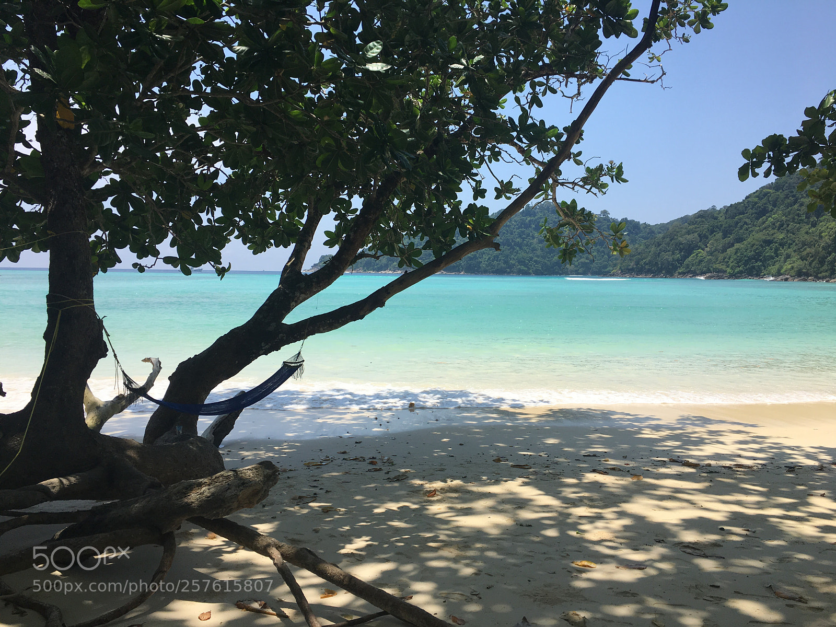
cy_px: 314
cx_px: 418
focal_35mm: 29
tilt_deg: -3.1
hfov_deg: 61.7
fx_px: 700
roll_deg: -1.0
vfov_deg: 48.2
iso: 25
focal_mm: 4.15
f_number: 2.2
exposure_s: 1/1603
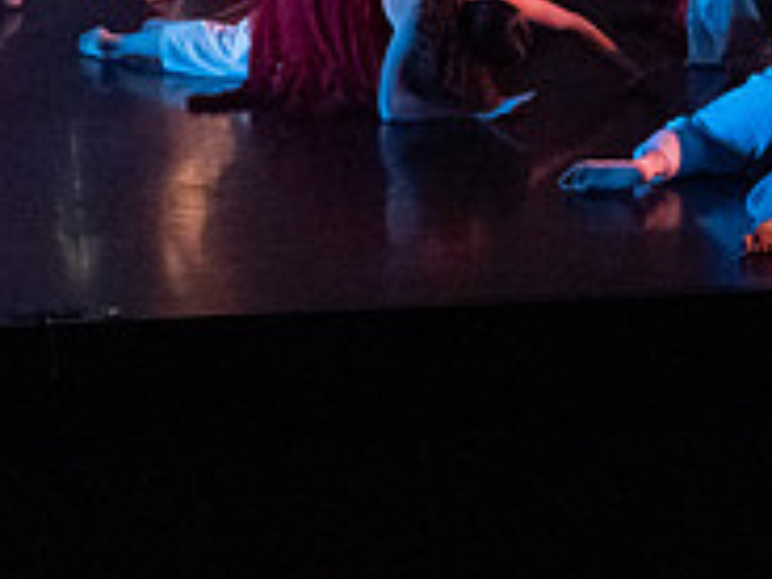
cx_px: 348
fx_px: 4929
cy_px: -315
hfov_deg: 9.0
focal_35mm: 221
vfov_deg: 6.6
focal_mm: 64
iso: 5000
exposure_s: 1/400
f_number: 2.8
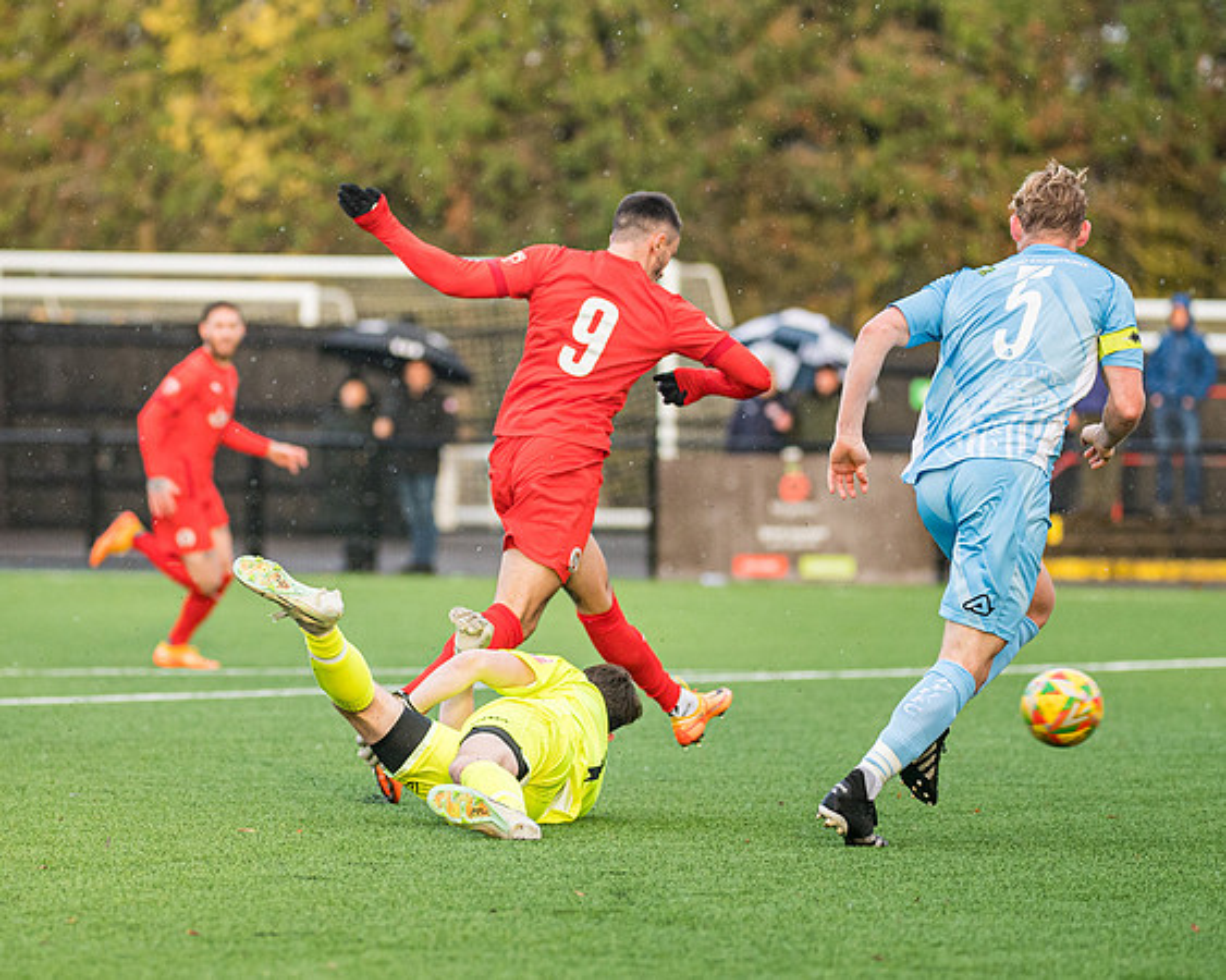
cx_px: 431
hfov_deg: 7.4
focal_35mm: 263
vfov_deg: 5.9
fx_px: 9533
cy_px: 461
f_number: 2.8
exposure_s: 1/1250
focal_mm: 170
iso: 1000
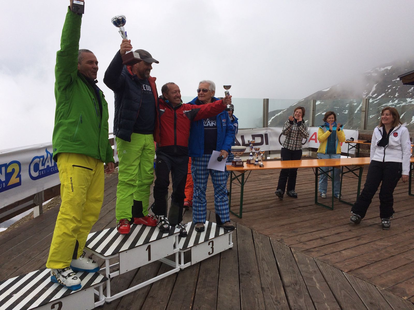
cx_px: 207
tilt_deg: -3.1
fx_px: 347
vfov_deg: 48.2
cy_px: 155
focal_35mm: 29
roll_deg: +0.3
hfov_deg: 61.7
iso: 40
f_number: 2.2
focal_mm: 4.15
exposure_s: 1/4115
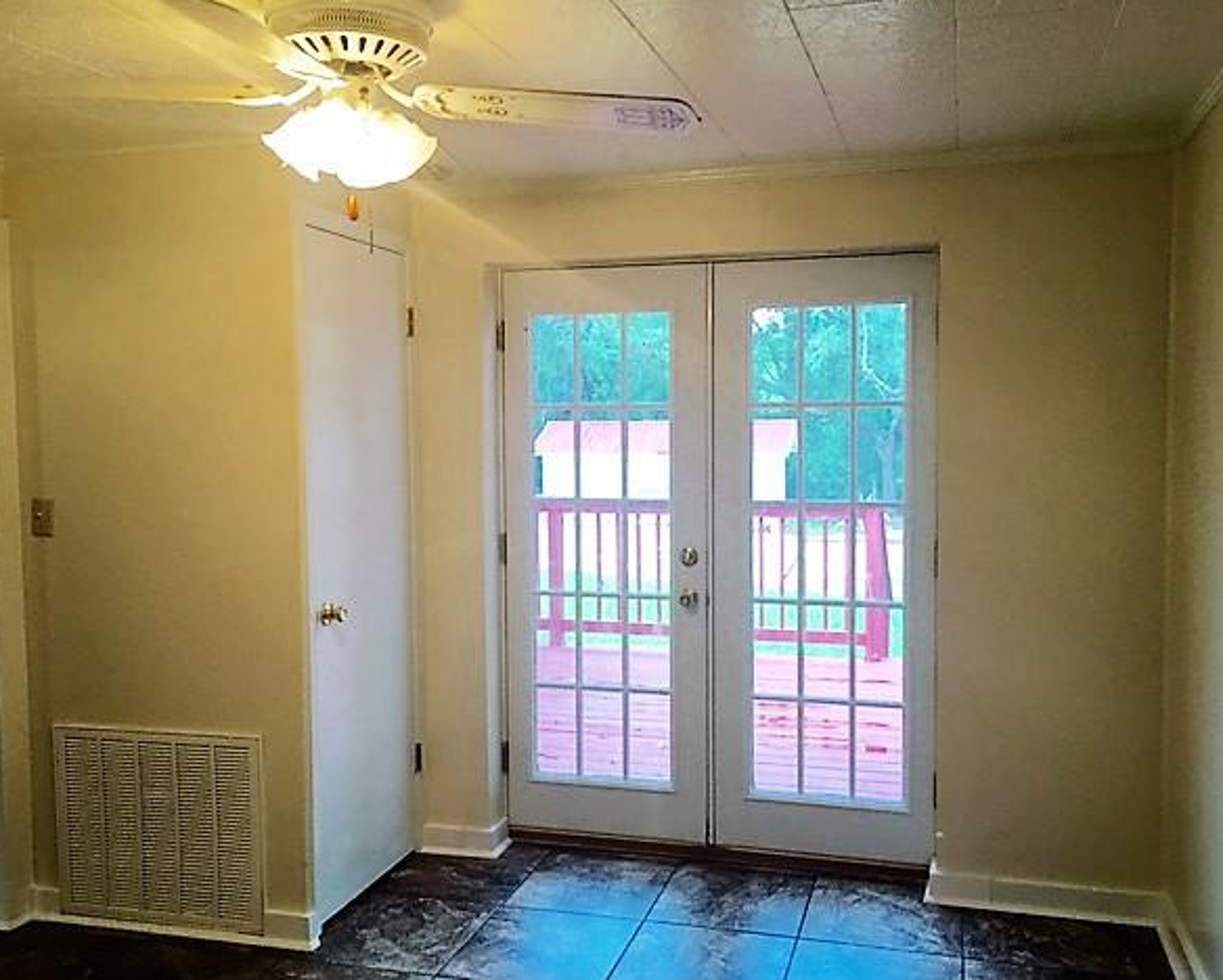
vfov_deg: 47.2
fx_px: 1123
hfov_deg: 57.1
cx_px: 658
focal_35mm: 31
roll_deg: +0.6
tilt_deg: -2.7
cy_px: 496
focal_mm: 4.15
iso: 40
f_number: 2.2
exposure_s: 1/30
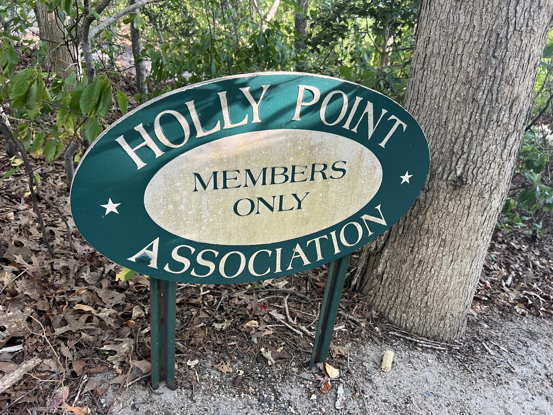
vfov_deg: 53.1
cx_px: 276
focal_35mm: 26
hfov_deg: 67.3
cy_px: 208
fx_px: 415
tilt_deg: -24.7
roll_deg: -3.1
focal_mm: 5.7
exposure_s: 1/90
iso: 125
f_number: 1.5
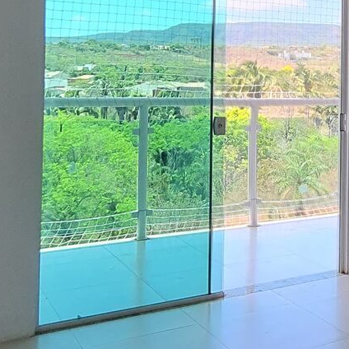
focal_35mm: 52
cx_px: 337
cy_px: 28
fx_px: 593
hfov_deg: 30.8
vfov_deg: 31.1
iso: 50
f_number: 2.2
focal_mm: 1.74
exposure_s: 1/169
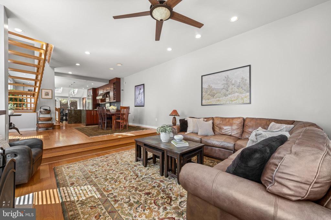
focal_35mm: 14
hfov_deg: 104.2
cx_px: 166
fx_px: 129
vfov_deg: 81.2
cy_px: 110
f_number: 8
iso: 320
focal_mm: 14
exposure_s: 1/20
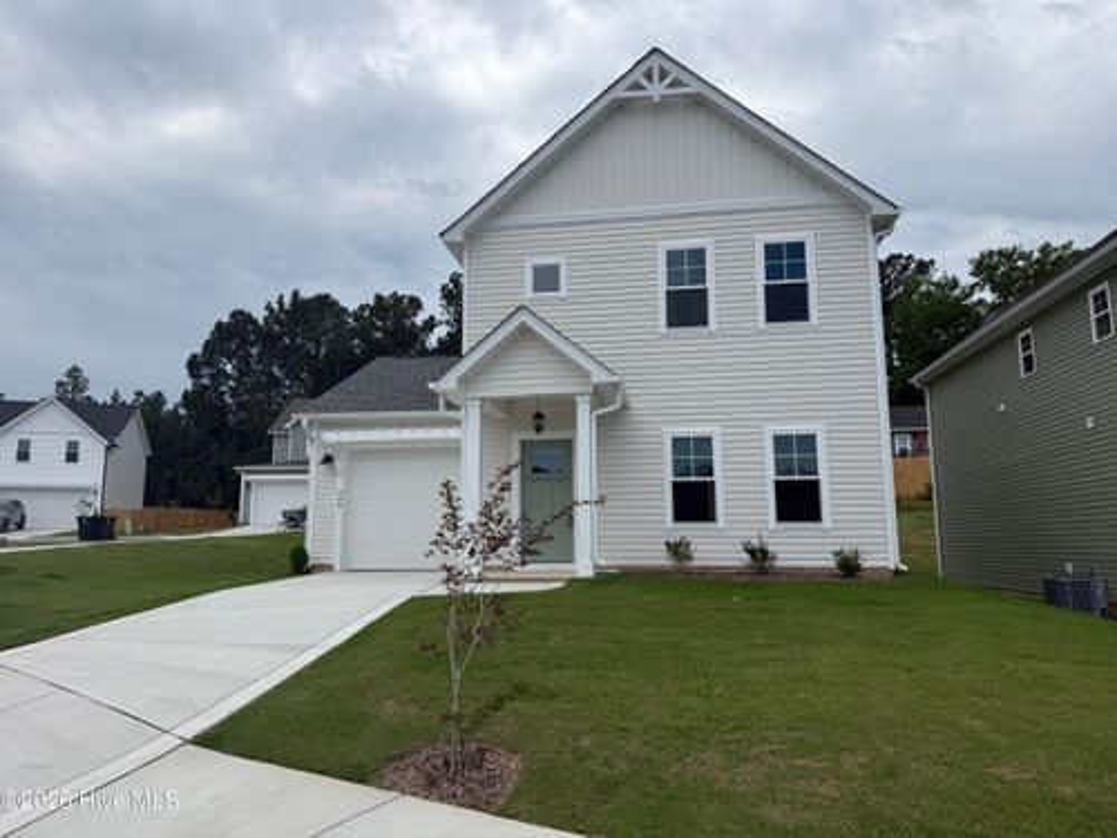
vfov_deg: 56.8
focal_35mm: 24
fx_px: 774
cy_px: 419
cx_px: 558
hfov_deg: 71.6
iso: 80
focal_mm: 6.76
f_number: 1.78
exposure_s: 1/8130
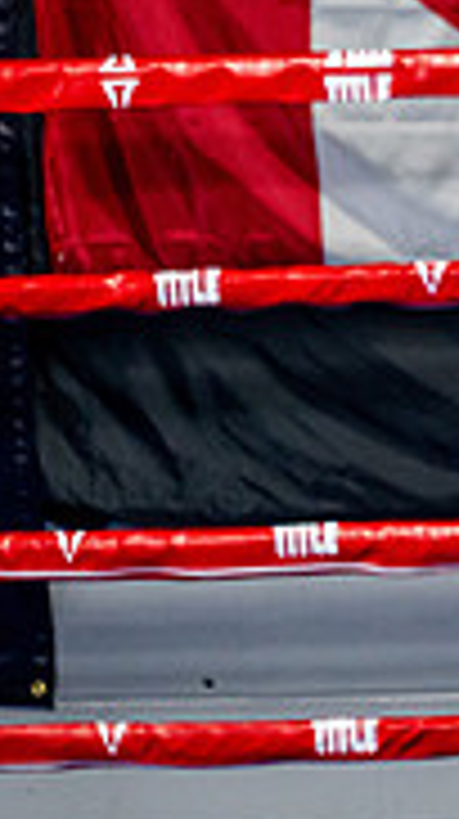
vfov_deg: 12.8
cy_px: 92
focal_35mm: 167
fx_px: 3623
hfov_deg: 6.7
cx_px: 1260
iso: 4000
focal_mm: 50
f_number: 2
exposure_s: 1/800
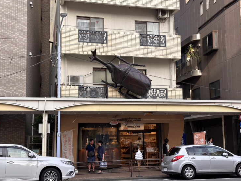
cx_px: 117
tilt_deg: +6.0
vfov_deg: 29.1
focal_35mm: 50
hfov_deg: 38.2
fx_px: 348
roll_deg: +1.2
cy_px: 90
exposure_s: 1/623
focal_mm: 6.86
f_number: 1.78
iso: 64
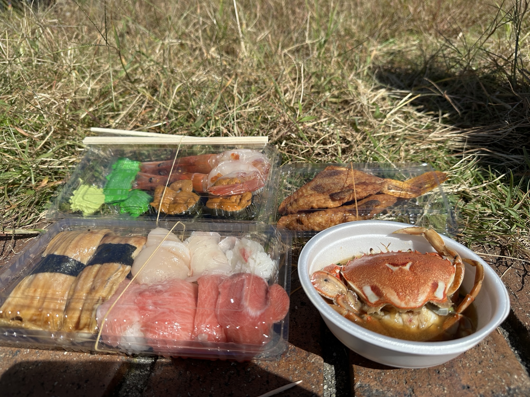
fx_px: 367
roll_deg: +1.3
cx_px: 265
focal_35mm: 24
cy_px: 198
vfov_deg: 56.8
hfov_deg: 71.6
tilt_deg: -28.4
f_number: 1.78
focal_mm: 6.86
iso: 80
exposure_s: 1/7576
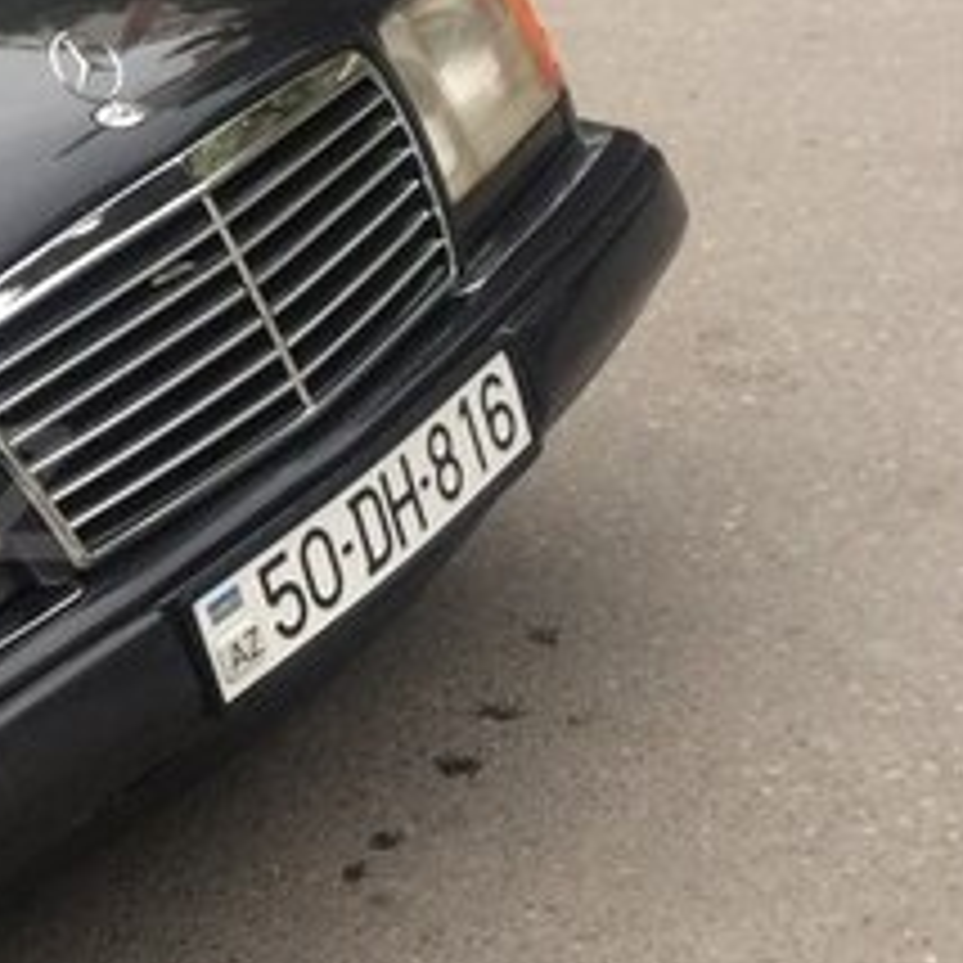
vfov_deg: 21.9
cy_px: 493
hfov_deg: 19.7
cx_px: -387
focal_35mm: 79
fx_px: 2486
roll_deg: +20.9
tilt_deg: -22.2
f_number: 2.2
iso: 50
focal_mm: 4.15
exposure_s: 1/33
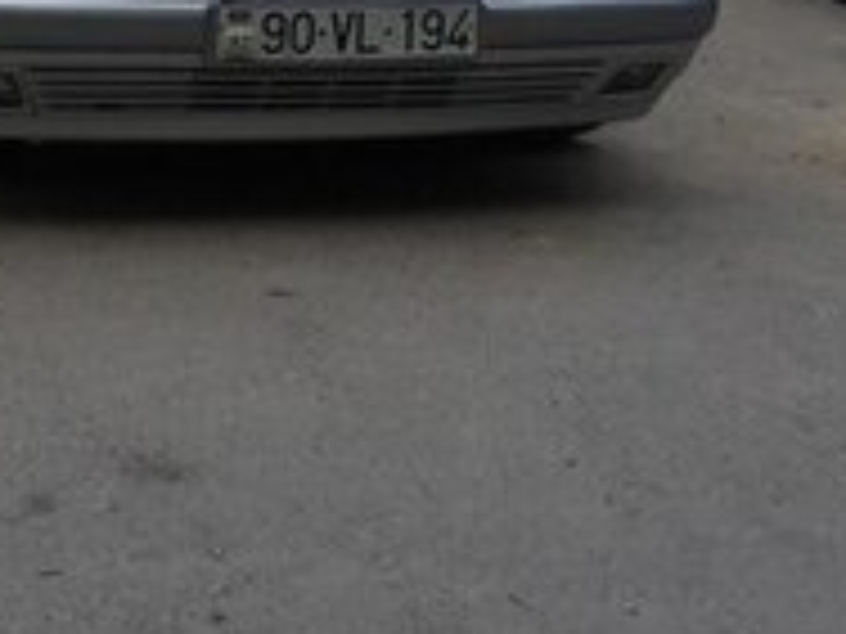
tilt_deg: -9.1
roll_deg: -2.5
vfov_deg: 14.1
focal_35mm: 102
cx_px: 50
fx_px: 2493
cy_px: -137
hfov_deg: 18.9
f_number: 2.2
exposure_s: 1/1099
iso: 32
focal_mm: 4.15
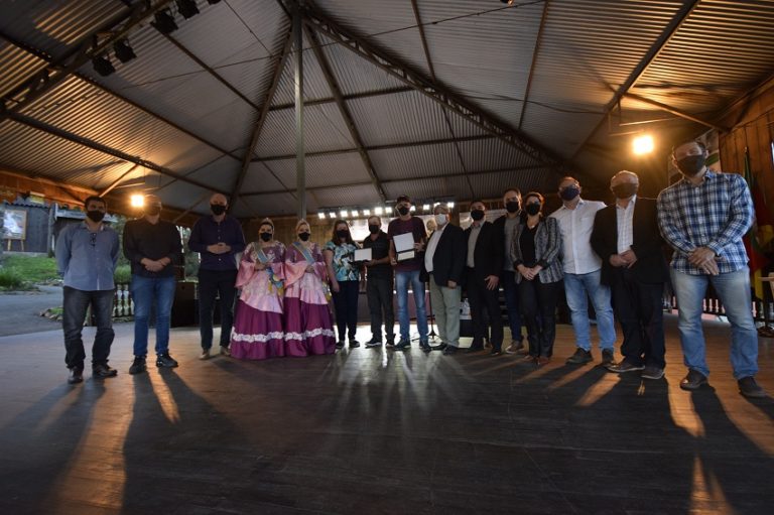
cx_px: 387
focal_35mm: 15
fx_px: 322
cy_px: 258
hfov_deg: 100.4
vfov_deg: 77.2
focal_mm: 10
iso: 1250
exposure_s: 1/50
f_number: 4.5
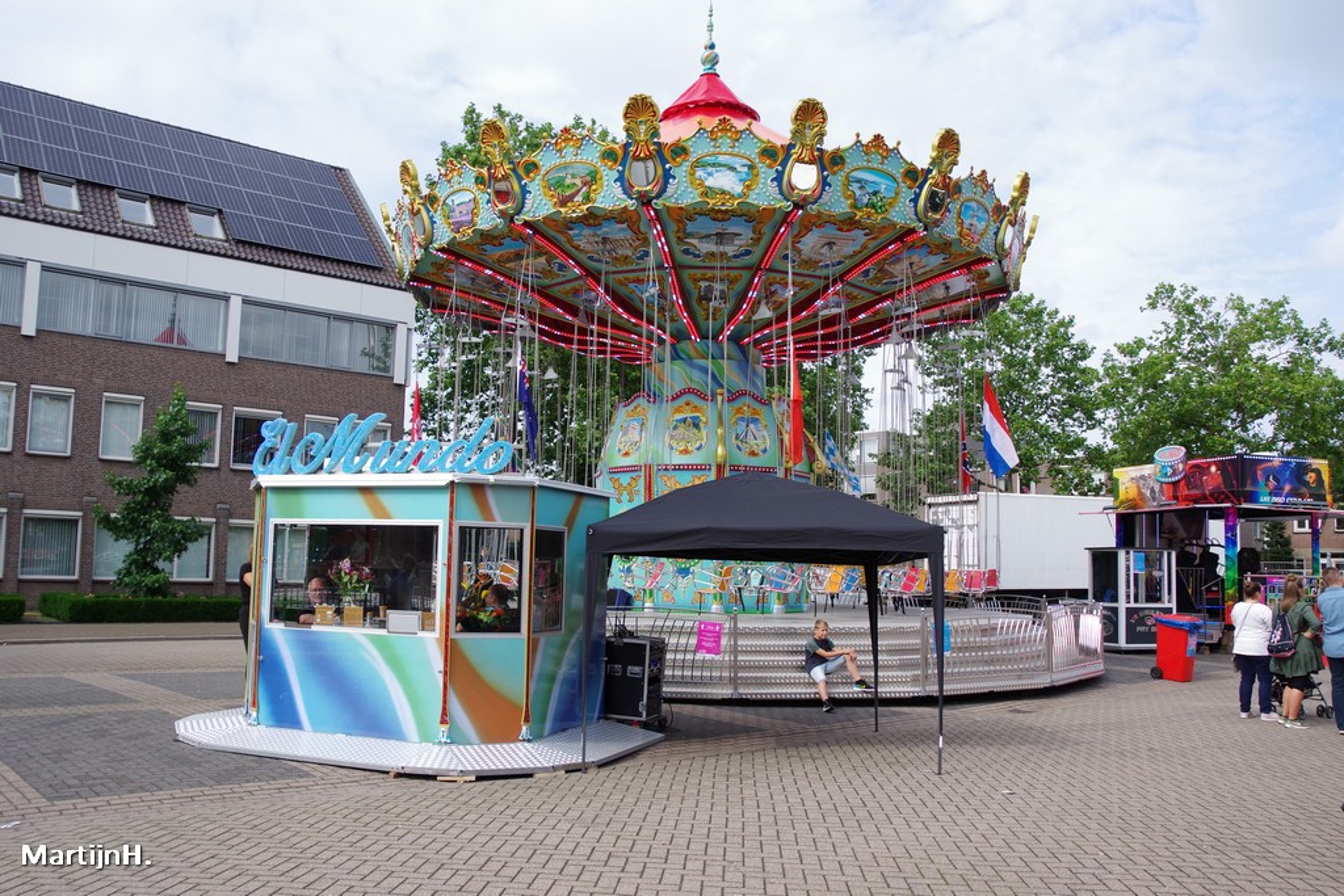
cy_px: 448
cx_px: 672
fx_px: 1120
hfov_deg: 61.9
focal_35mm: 30
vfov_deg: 43.6
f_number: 8
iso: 400
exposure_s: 1/500
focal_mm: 20
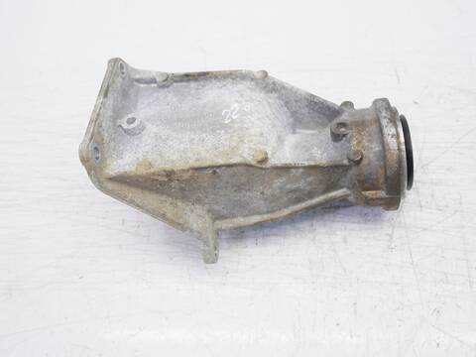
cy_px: 178
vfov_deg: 44.2
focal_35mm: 32
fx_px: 440
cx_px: 238
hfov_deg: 56.8
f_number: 4
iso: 200
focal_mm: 16
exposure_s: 1/80
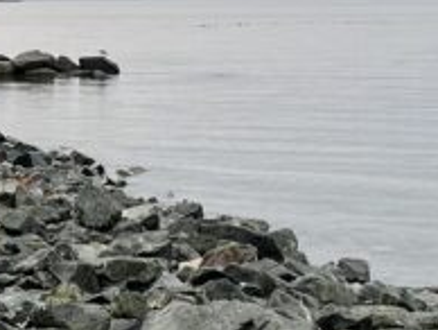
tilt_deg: -2.7
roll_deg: +0.5
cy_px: 68
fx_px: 1736
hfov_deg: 14.4
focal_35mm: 137
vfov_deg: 10.8
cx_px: 151
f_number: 1.6
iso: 50
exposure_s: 1/1309
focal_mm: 5.1
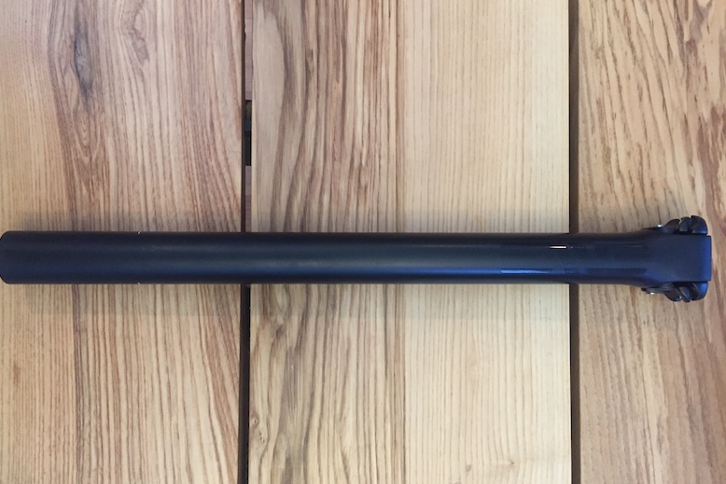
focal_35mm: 31
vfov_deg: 42.3
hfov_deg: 60.3
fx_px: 625
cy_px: 265
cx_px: 354
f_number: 2.2
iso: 200
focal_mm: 4.15
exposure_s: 1/30
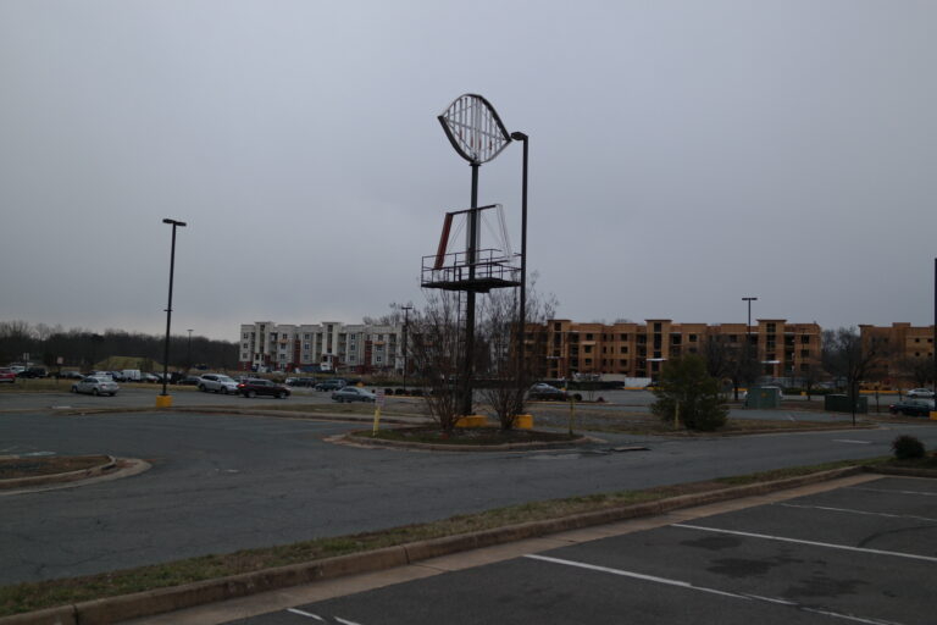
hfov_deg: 61.9
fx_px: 781
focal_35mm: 30
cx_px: 468
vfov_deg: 43.6
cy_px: 312
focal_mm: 20
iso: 200
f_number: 3.5
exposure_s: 1/80
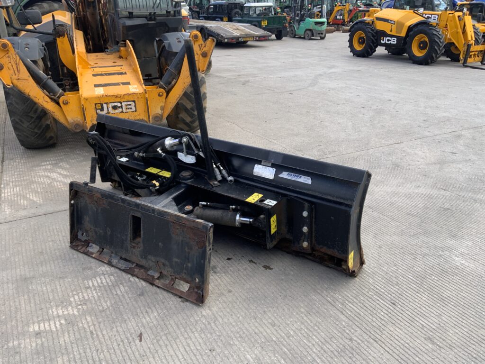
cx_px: 242
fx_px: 406
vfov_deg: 48.2
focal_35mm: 29
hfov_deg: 61.7
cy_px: 182
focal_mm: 3
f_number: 1.8
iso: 16
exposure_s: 1/412
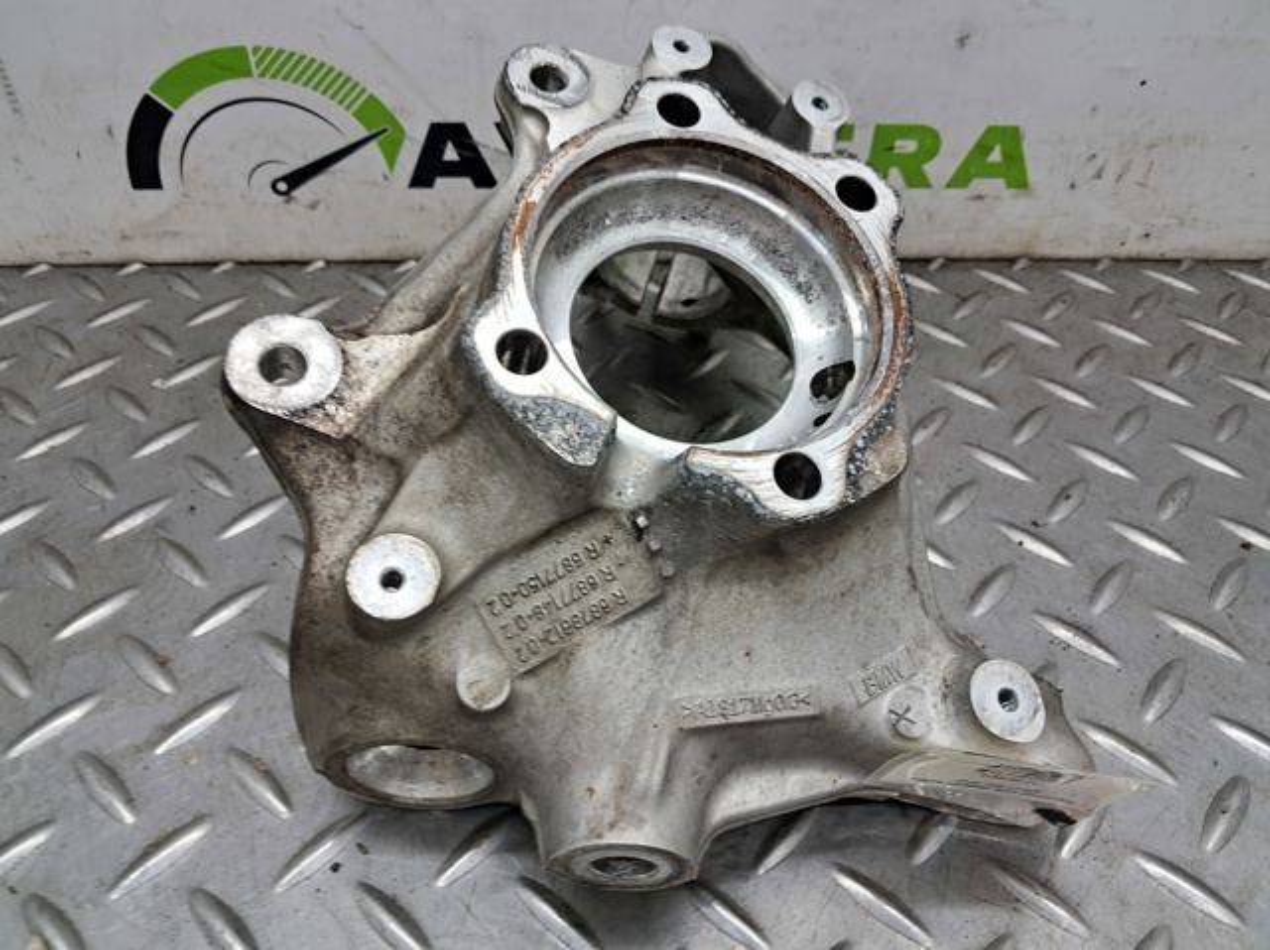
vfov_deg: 51.3
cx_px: 635
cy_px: 475
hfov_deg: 65.4
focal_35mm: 27
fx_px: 990
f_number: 1.8
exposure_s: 1/50
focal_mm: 4
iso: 80
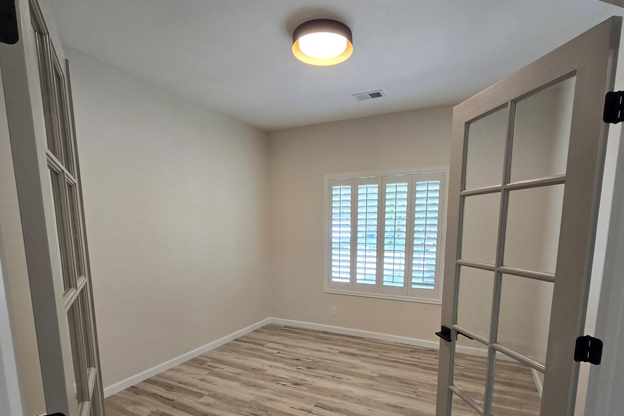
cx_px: 320
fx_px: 295
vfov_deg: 68.3
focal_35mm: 17
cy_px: 279
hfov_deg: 93.3
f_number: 2.2
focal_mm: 2.2
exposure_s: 1/60
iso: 100
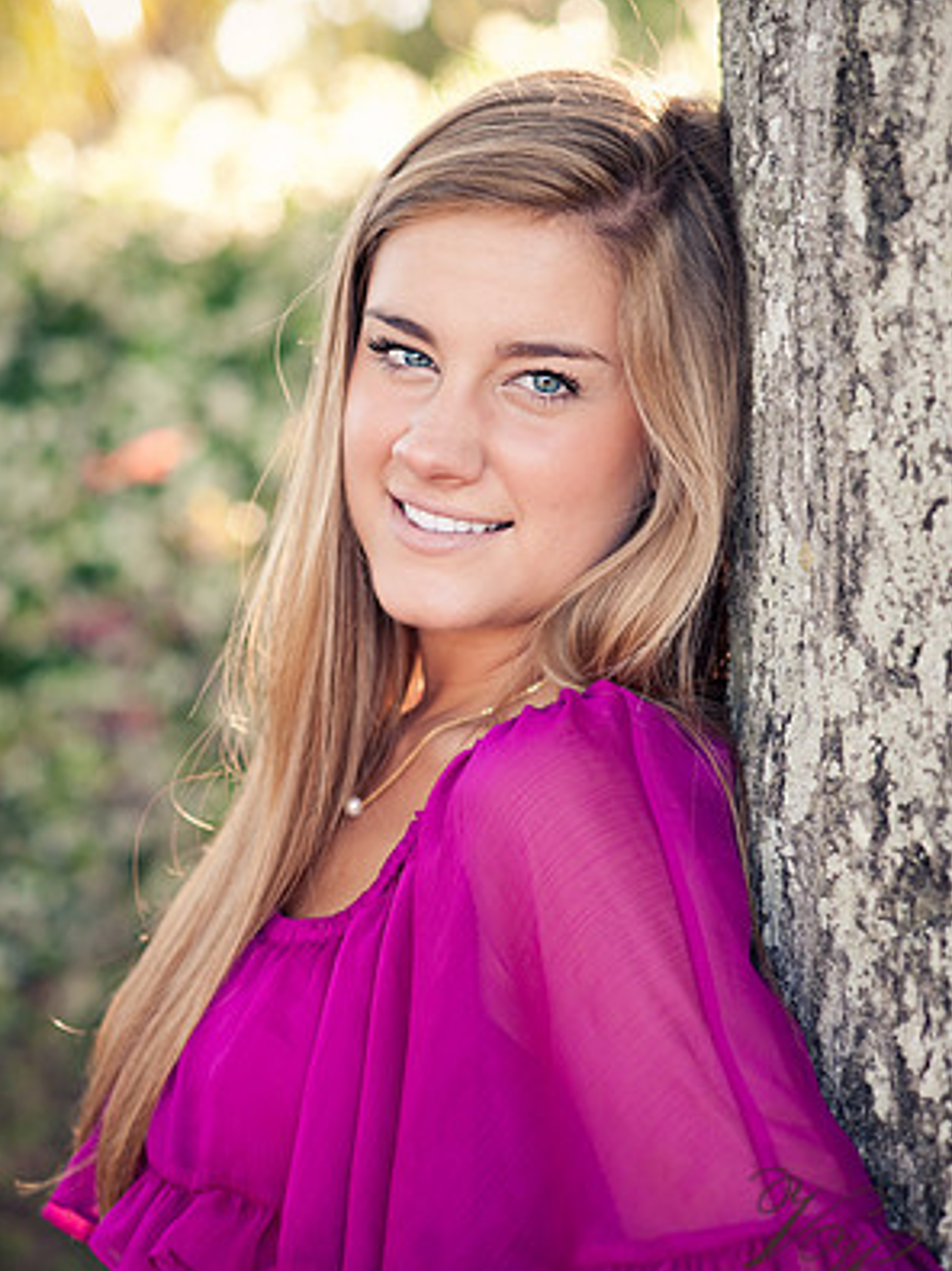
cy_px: 656
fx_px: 3412
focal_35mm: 93
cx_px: 474
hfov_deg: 15.9
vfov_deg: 21.1
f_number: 3.5
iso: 250
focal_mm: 85
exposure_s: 1/125
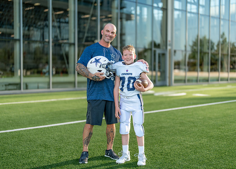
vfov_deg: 26.6
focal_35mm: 53
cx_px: 118
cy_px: 84
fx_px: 356
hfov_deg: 36.7
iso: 100
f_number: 1.2
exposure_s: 1/2000
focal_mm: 50
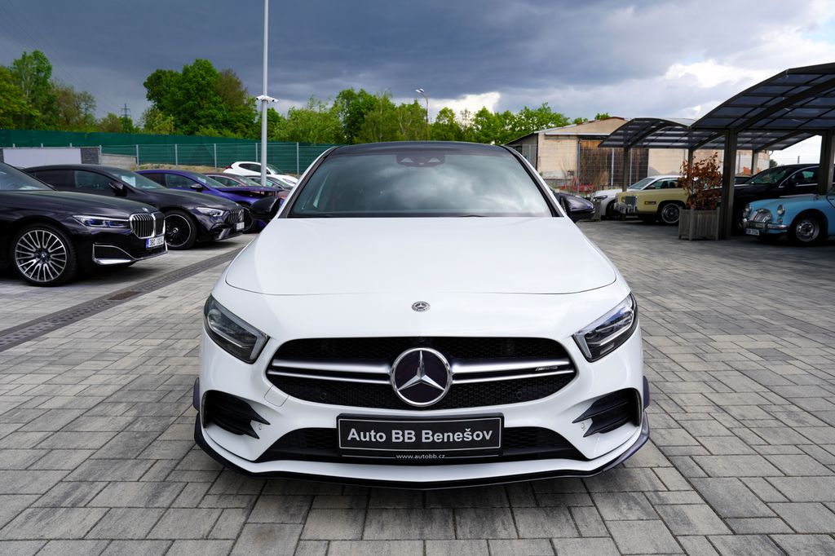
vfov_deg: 49.5
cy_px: 278
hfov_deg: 69.4
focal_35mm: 26
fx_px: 603
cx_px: 418
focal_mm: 26
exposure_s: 1/100
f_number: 8
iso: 100
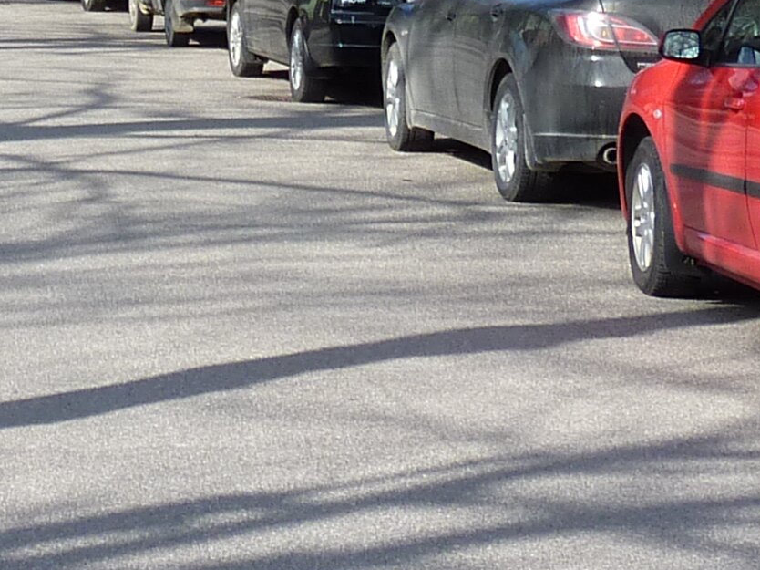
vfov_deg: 10.2
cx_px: -160
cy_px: -291
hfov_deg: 13.7
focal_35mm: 140
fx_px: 3073
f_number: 4
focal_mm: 5.3
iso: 80
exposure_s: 1/400
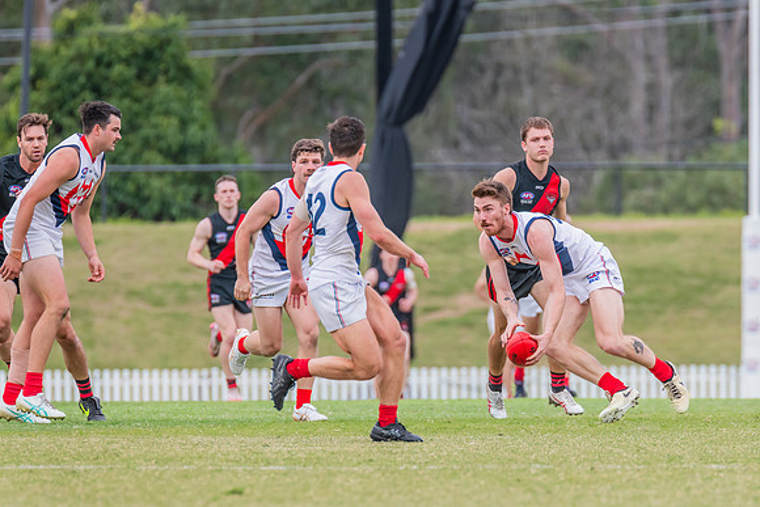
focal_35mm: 572
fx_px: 12086
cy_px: 276
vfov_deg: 2.4
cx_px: 513
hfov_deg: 3.6
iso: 800
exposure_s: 1/1250
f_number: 6.3
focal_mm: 420
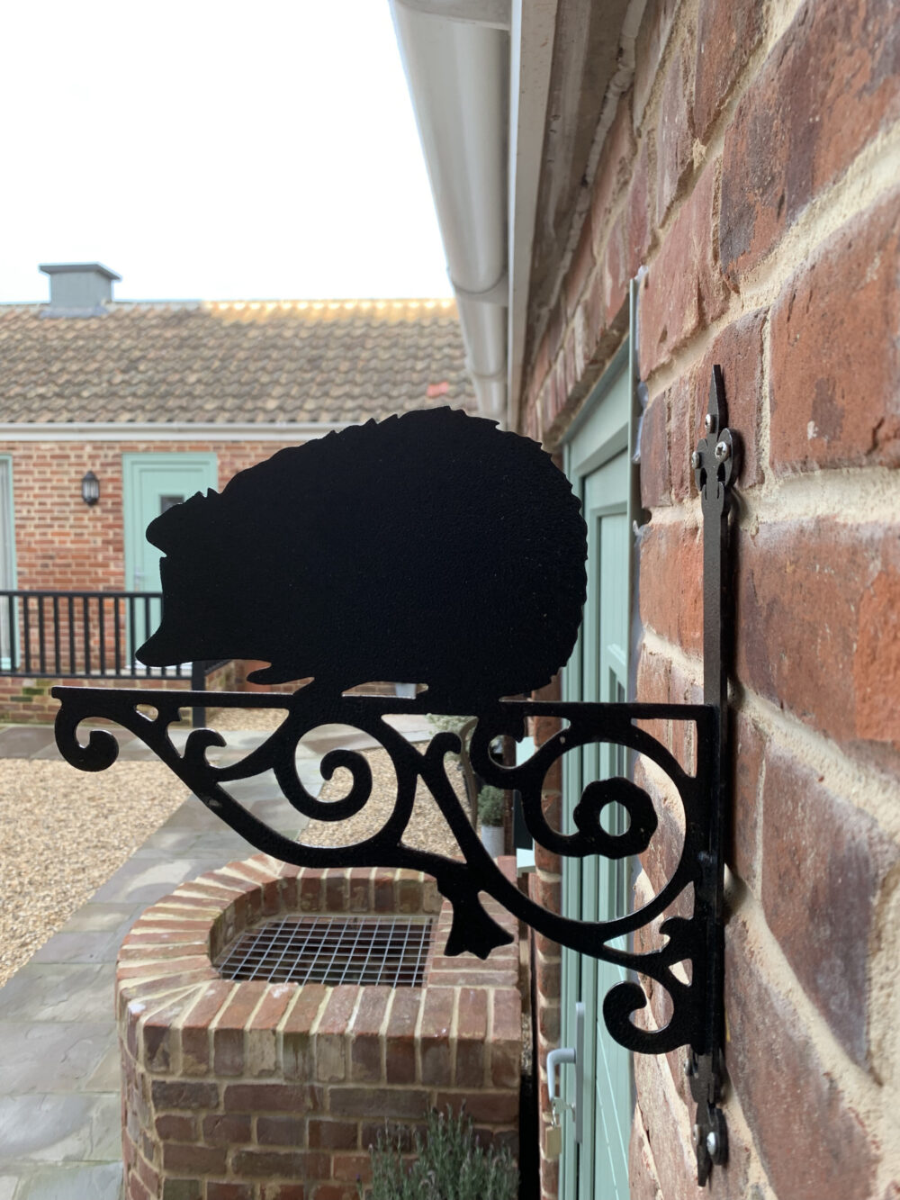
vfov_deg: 67.3
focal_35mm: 26
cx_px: 450
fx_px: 901
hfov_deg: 53.1
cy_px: 600
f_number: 1.8
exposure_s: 1/121
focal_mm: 4.2
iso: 25
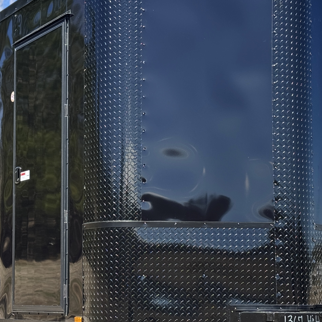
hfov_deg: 21.4
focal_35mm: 81
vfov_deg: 21.4
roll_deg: +1.0
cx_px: 136
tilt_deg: +5.7
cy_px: 160
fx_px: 852
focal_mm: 6.76
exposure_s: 1/1395
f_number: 1.78
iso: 64
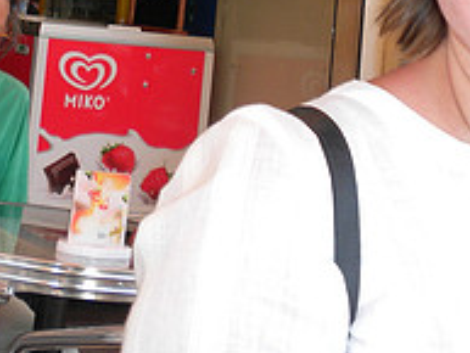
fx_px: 1508
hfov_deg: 17.5
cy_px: -128
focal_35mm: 111
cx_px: 71
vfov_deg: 12.8
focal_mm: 6.6
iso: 64
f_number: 3.5
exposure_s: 1/168
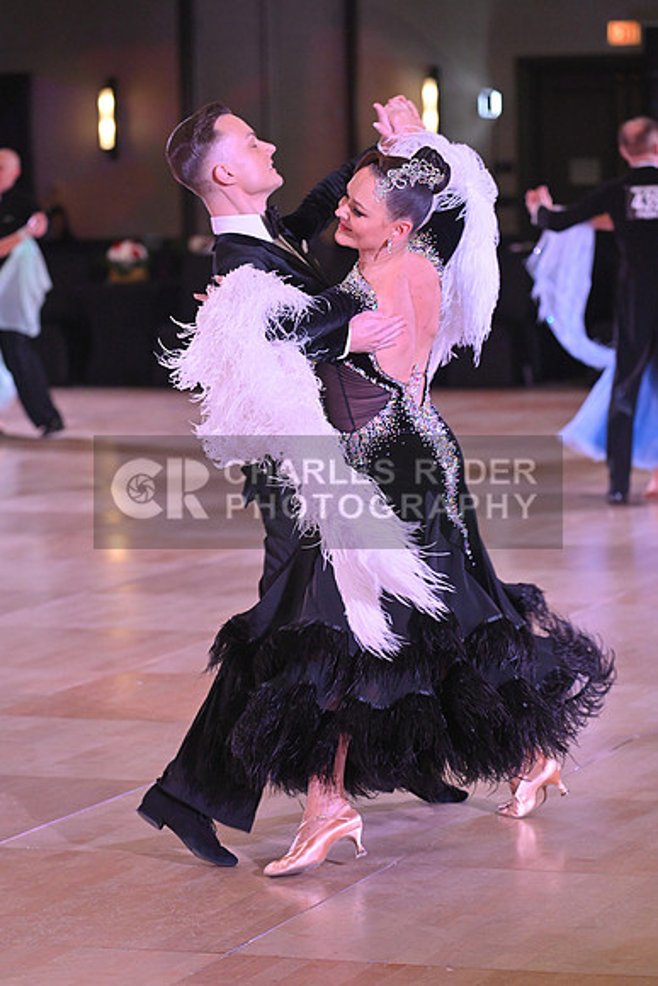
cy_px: 493
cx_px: 329
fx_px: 3562
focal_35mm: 130
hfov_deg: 10.6
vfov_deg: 15.8
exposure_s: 1/320
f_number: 5
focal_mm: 130
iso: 3200
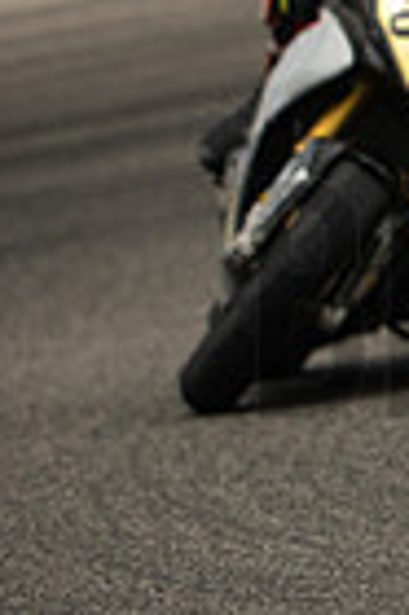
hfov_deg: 0.8
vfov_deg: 1.2
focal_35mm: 1743
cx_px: 1183
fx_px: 29775
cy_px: 305
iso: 400
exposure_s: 1/2000
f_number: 2.8
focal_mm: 280
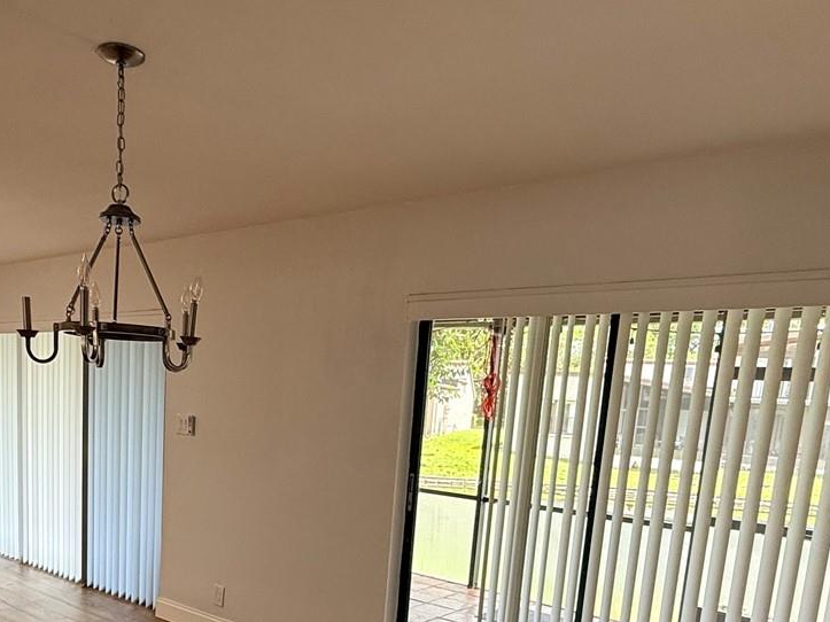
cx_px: 301
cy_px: 523
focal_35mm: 31
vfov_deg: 42.7
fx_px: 743
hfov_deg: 57.5
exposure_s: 1/147
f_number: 2.2
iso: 100
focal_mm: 2.22
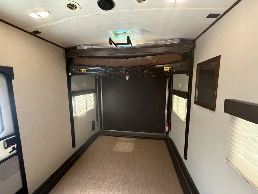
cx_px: 129
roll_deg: -0.8
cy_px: 97
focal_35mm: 14
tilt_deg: -8.1
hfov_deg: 102.1
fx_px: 104
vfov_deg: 85.7
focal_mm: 2.22
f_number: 2.2
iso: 640
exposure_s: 1/60
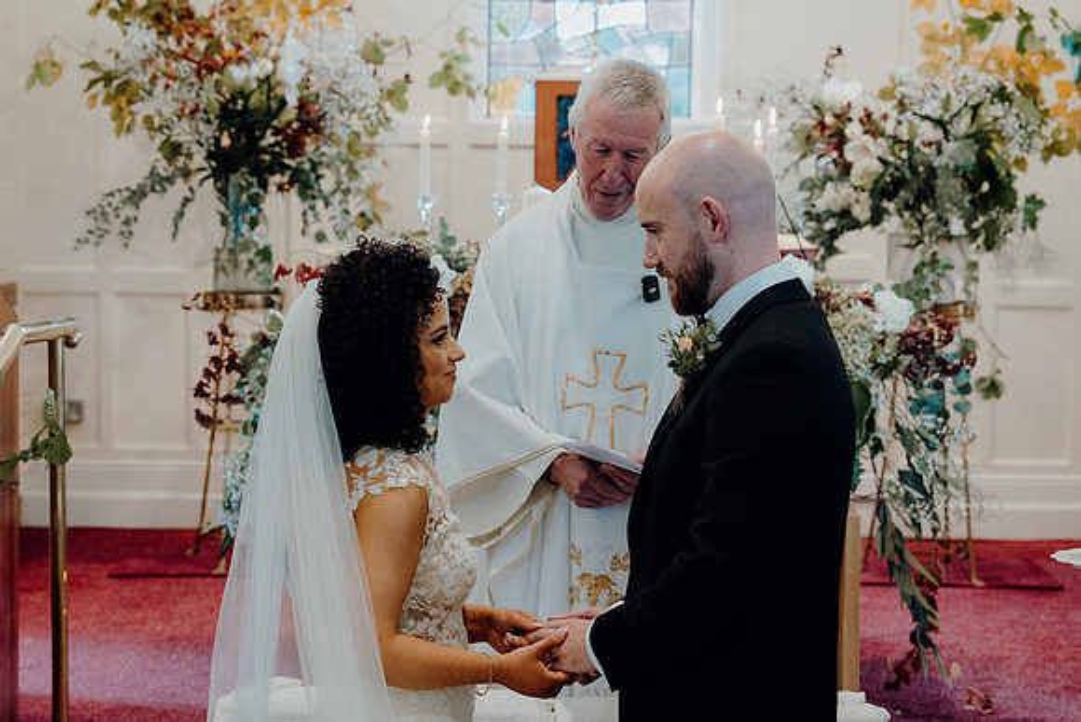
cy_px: 361
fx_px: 2253
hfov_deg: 27.0
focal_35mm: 75
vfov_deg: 18.2
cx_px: 540
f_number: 3.5
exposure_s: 1/160
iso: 2000
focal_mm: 50
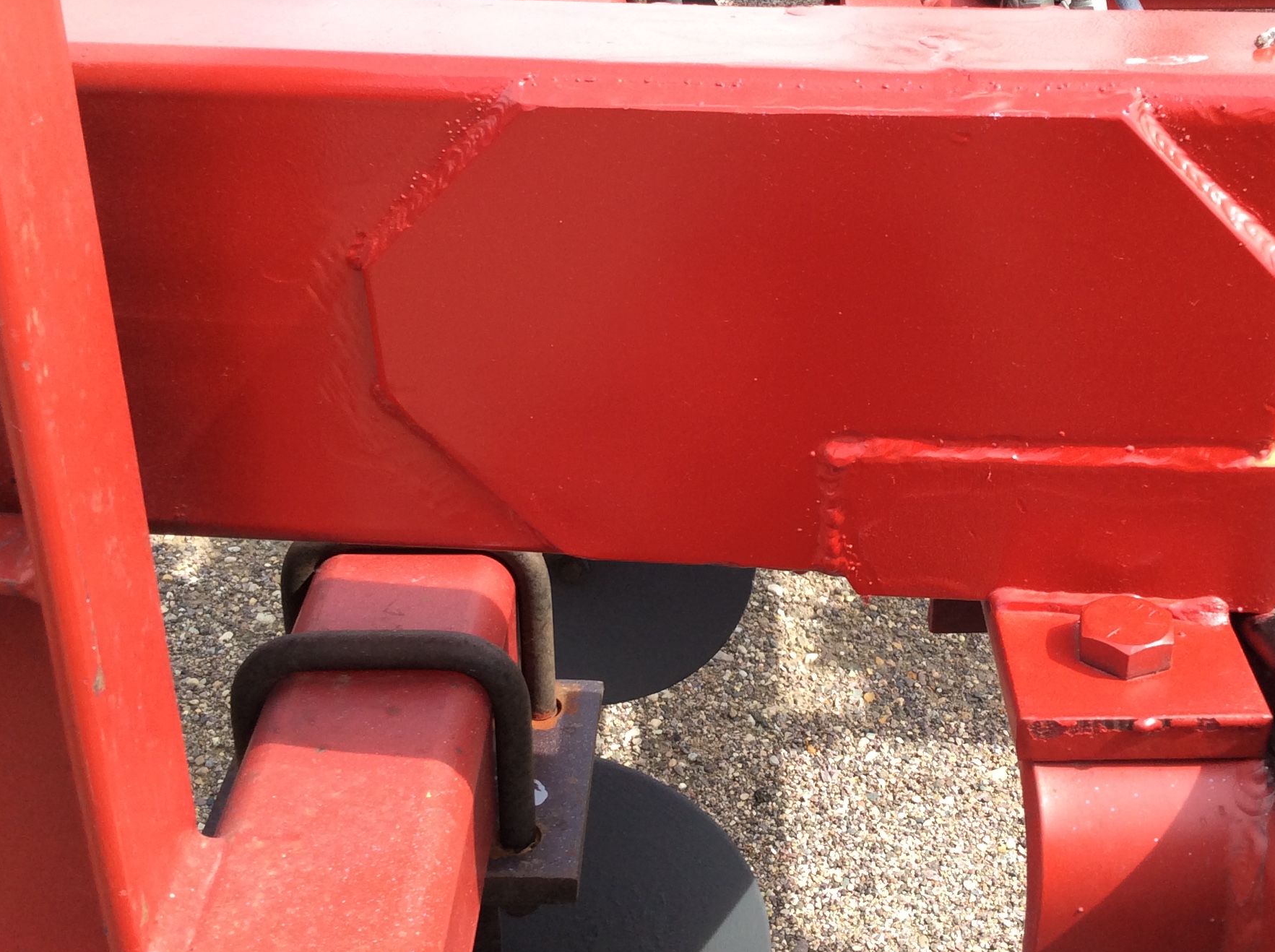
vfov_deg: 30.7
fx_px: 1728
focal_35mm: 47
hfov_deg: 40.2
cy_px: 376
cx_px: 808
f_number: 2.4
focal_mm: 3.3
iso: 32
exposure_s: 1/389
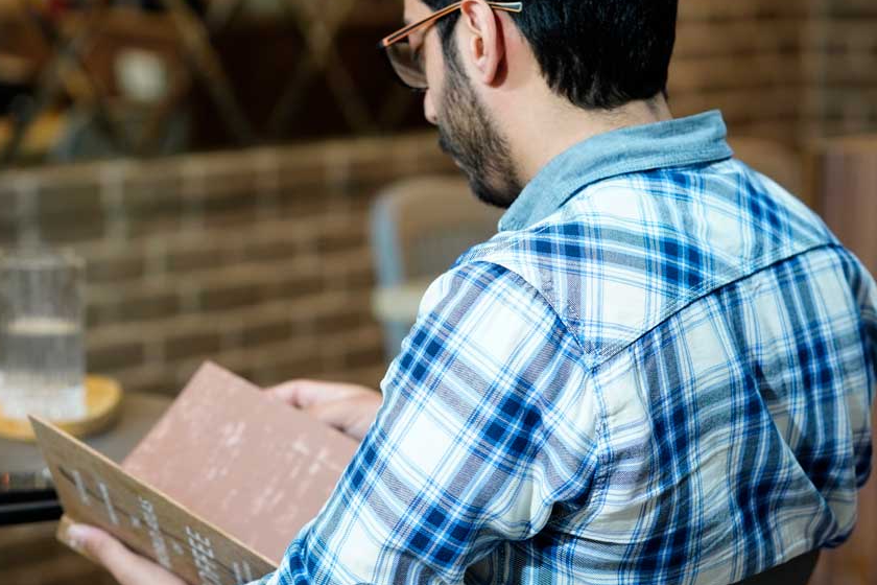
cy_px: 273
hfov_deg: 15.7
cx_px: 303
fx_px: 3167
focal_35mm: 130
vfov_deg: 10.5
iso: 500
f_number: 1.8
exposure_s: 1/640
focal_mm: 56
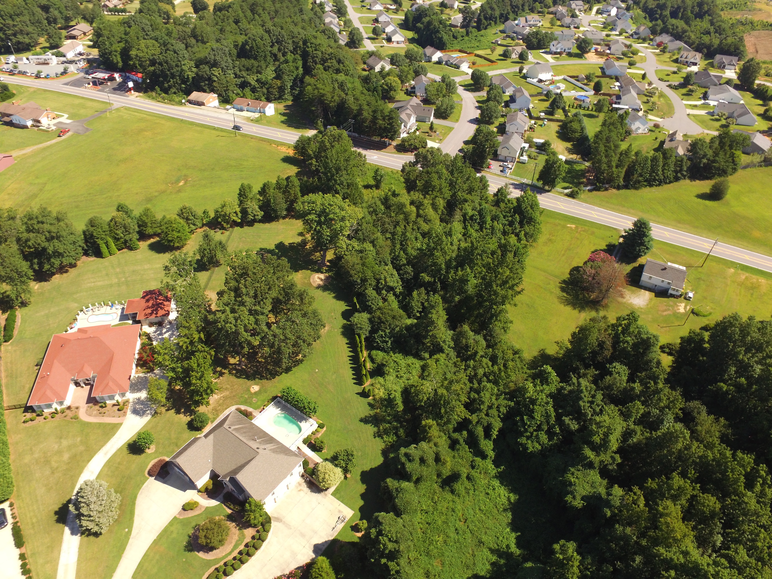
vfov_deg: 66.0
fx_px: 446
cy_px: 290
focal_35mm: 20
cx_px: 386
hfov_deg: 81.7
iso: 100
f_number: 2.8
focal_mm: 3.61
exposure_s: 1/619
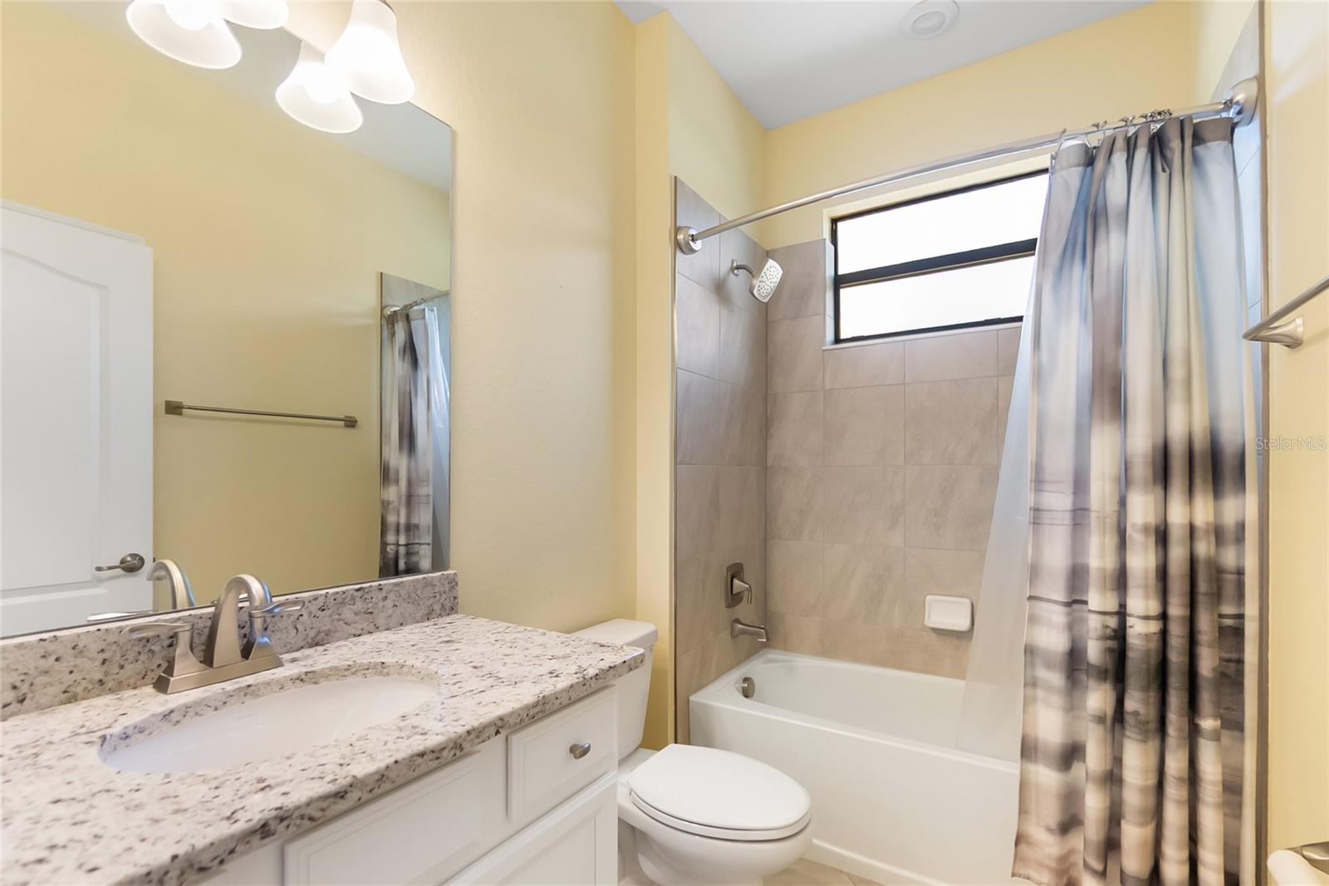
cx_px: 664
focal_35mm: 15
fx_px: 554
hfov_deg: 100.4
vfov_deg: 77.3
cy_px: 443
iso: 800
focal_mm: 10
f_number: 4
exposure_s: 1/90
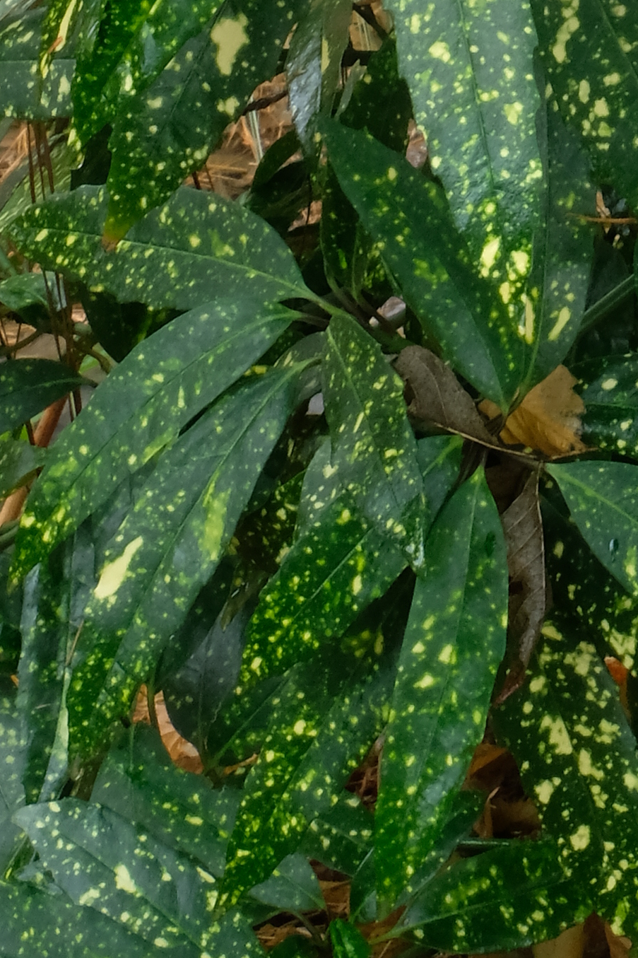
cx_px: 1048
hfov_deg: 7.2
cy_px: -1057
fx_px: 4945
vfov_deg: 10.1
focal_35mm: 186
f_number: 16
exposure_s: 1/1.8
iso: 800
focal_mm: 27.9
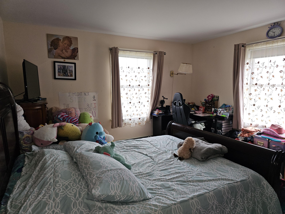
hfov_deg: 73.9
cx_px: 142
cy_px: 107
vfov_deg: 58.9
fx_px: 189
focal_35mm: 23
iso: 80
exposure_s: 1/60
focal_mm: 6.3
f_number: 1.7
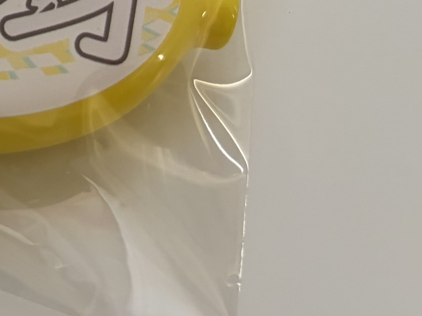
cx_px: -327
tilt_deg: -60.4
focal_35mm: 104
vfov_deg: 13.0
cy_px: -241
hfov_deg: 16.1
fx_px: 1268
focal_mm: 5.96
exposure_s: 1/91
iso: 125
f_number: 1.6
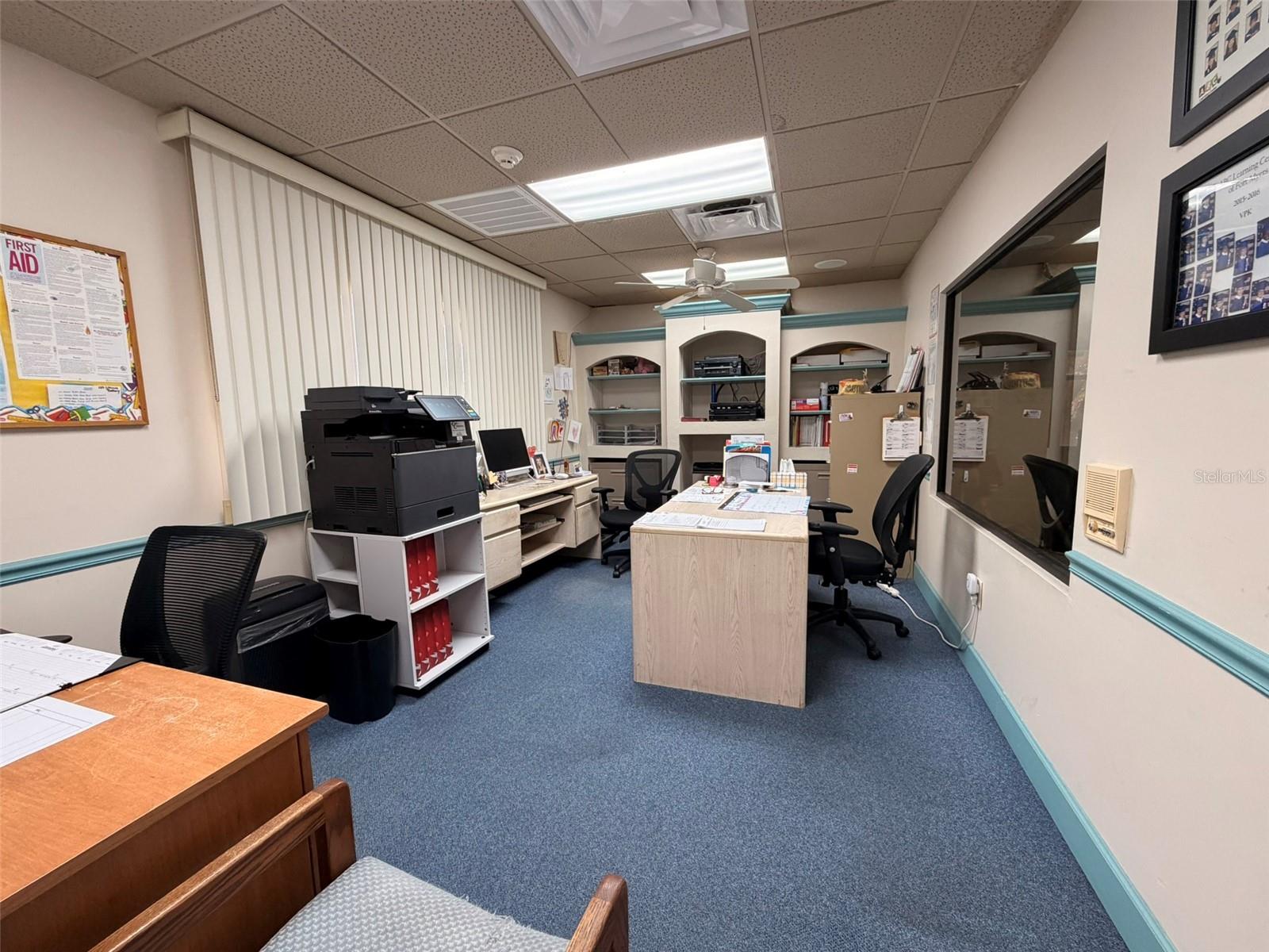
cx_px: 634
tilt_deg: -7.0
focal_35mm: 14
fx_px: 513
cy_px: 476
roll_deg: +0.9
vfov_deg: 85.7
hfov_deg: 102.1
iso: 250
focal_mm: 2.22
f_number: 2.2
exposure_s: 1/120
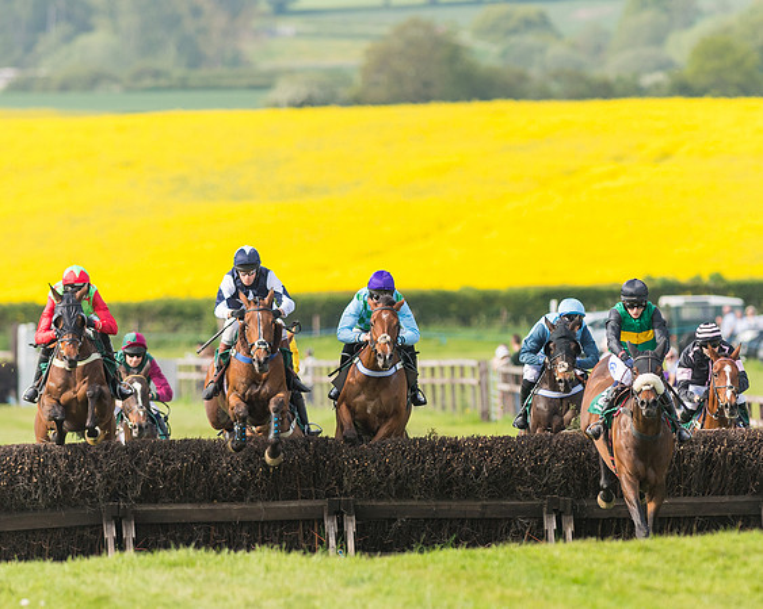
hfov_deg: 3.6
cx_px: 489
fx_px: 12220
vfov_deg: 2.9
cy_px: 284
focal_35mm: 541
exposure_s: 1/2500
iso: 400
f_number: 5
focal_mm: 300
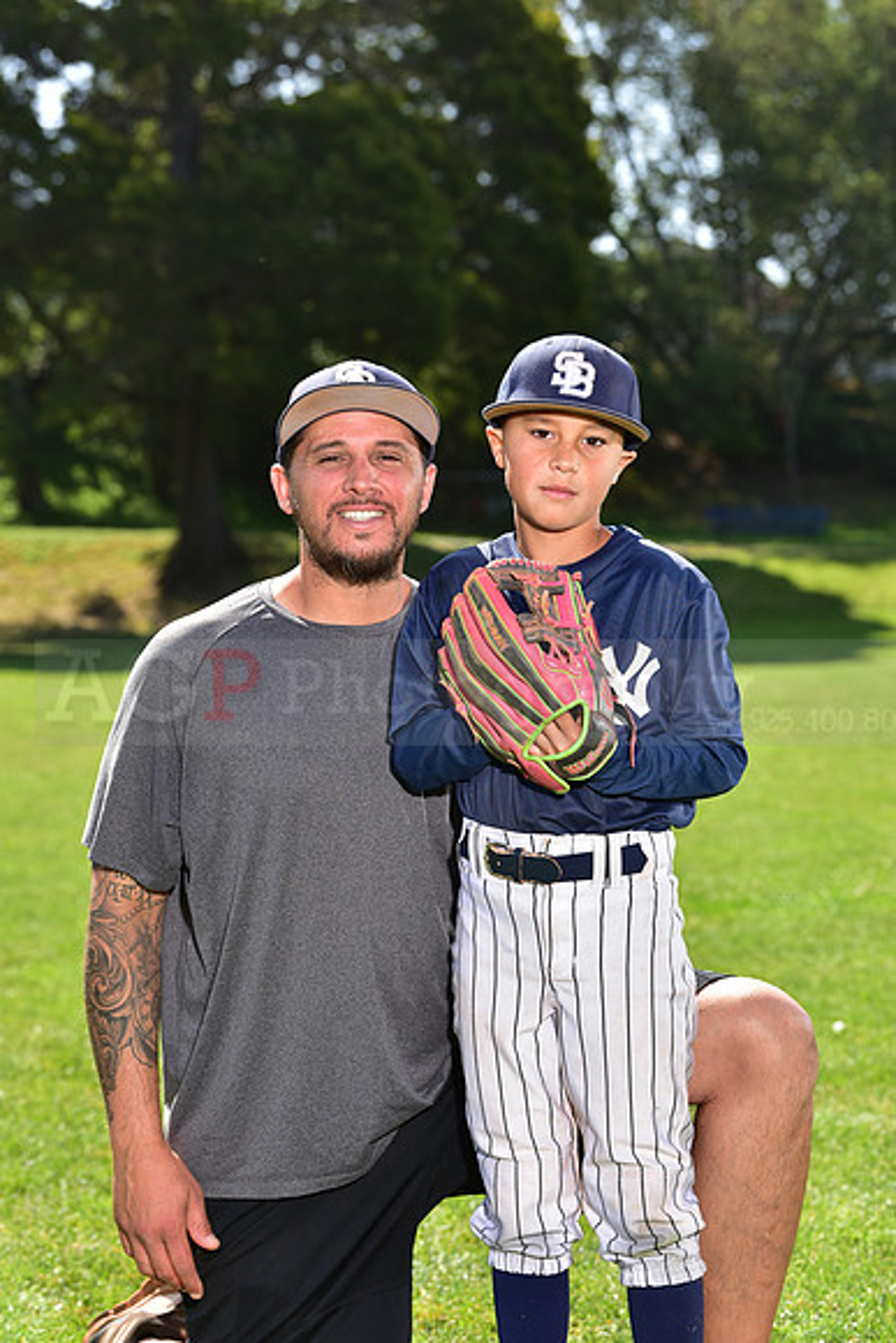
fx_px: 3432
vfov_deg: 22.1
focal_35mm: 92
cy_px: 672
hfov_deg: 14.9
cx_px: 448
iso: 100
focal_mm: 92
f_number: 5.6
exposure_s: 1/250
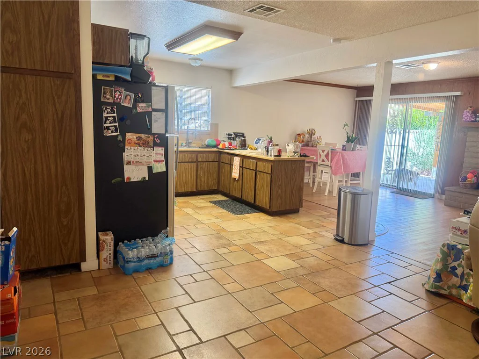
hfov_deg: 71.6
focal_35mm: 24
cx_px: 240
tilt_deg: -8.3
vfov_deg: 56.8
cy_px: 180
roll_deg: -1.2
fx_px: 332
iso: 160
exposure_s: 1/60
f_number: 1.78
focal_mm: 6.76
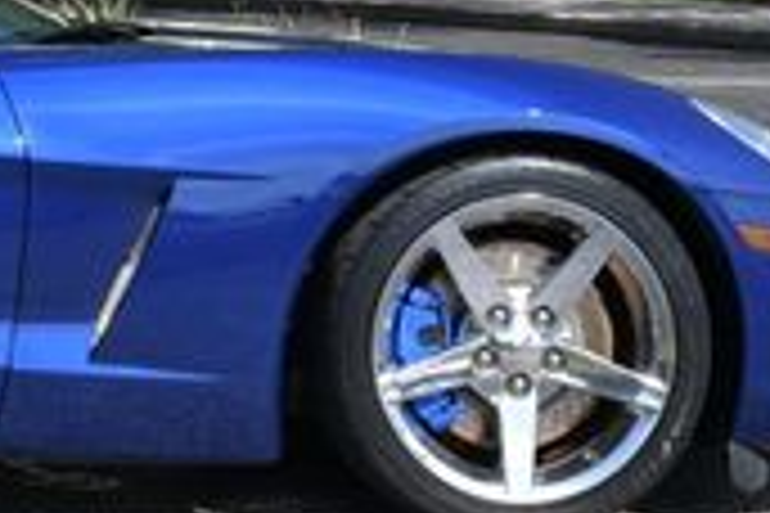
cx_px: -347
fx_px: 3850
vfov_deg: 7.5
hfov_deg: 11.0
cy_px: -162
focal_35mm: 180
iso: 110
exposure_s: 1/250
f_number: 8
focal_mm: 24
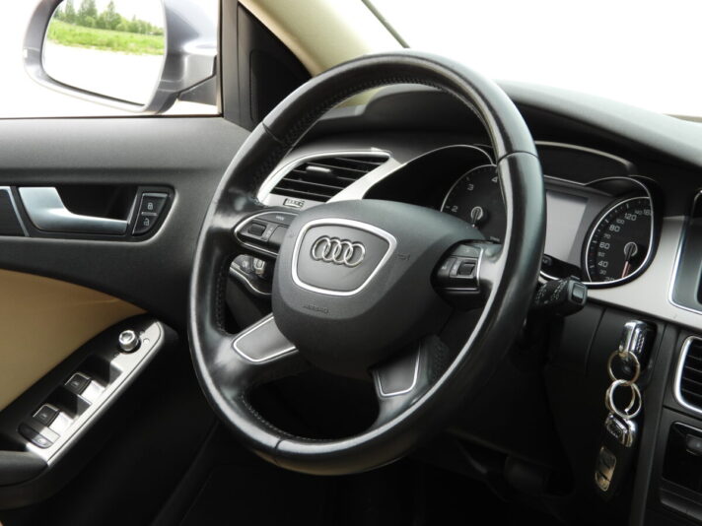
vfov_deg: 17.4
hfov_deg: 23.0
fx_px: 1724
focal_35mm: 85
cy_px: 263
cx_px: 351
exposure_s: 1/160
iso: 100
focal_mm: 15.3
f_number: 3.5
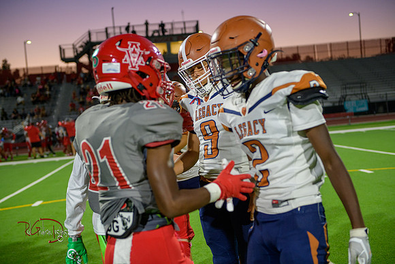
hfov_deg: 35.6
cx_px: 198
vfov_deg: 24.2
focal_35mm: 56
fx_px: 615
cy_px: 132
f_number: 2.8
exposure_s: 1/250
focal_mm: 56
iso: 1250
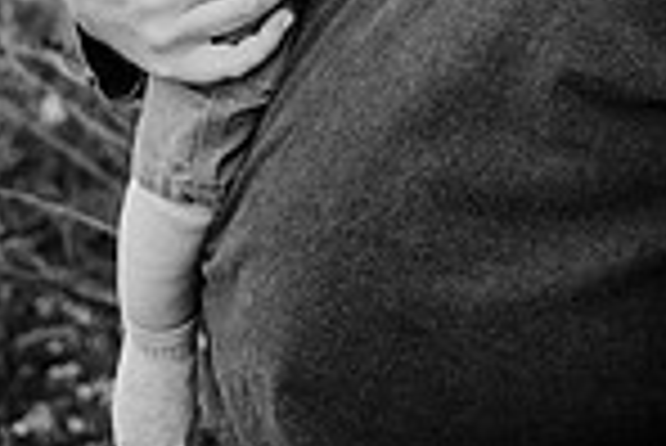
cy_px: -417
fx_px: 1741
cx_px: 364
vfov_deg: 12.9
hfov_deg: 21.7
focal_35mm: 94
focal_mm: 24
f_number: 2.2
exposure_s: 1/640
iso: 200
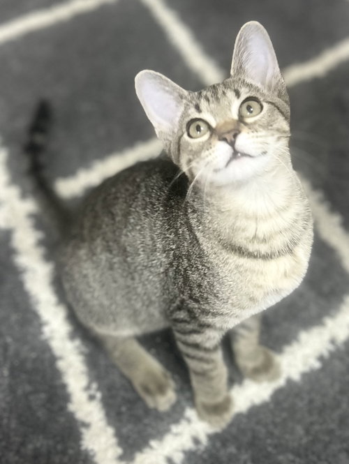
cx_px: 174
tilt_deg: -54.5
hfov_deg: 53.1
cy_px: 232
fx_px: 349
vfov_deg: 67.3
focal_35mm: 26
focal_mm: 5.7
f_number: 1.5
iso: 400
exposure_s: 1/40
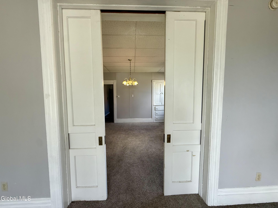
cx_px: 139
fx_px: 112
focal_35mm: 14
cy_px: 104
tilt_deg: -4.1
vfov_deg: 85.7
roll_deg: -0.4
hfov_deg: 102.1
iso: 160
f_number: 2.2
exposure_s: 1/120
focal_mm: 2.22
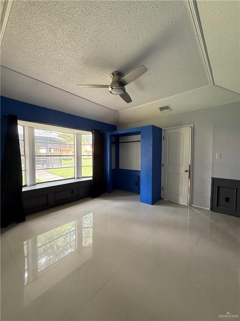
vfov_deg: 102.1
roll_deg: -0.4
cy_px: 160
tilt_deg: -1.2
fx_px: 129
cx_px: 120
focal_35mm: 14
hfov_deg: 85.7
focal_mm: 2.22
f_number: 2.2
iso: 320
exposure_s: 1/60
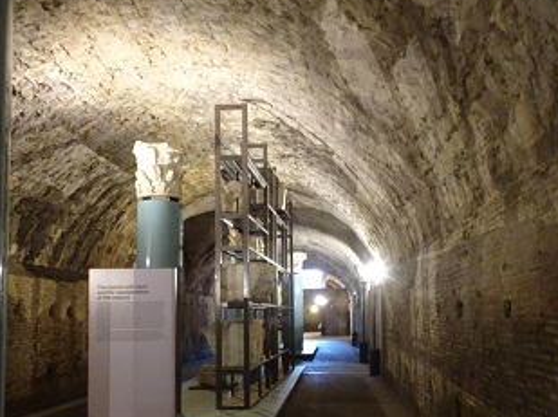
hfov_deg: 52.5
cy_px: 277
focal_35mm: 35
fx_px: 564
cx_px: 318
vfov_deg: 40.1
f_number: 3.5
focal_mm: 4.1
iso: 1000
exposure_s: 1/4
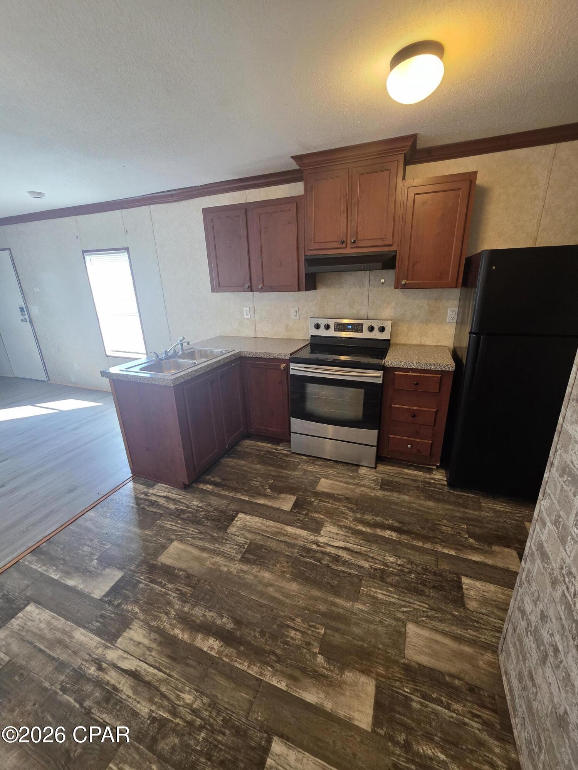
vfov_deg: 106.2
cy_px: 385
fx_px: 289
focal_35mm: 13
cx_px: 289
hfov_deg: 89.9
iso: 200
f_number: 1.9
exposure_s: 1/120
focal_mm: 2.2
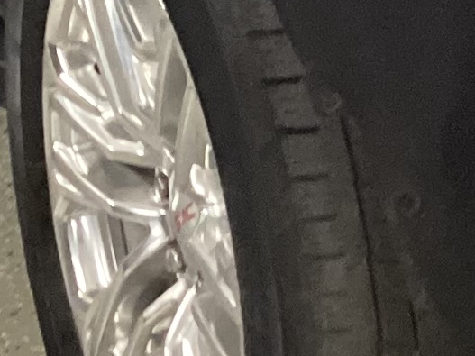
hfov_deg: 10.0
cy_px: -422
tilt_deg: -16.0
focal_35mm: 192
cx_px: 721
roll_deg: +0.2
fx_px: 2634
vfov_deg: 7.4
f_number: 2.4
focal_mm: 3.3
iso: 400
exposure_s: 1/33
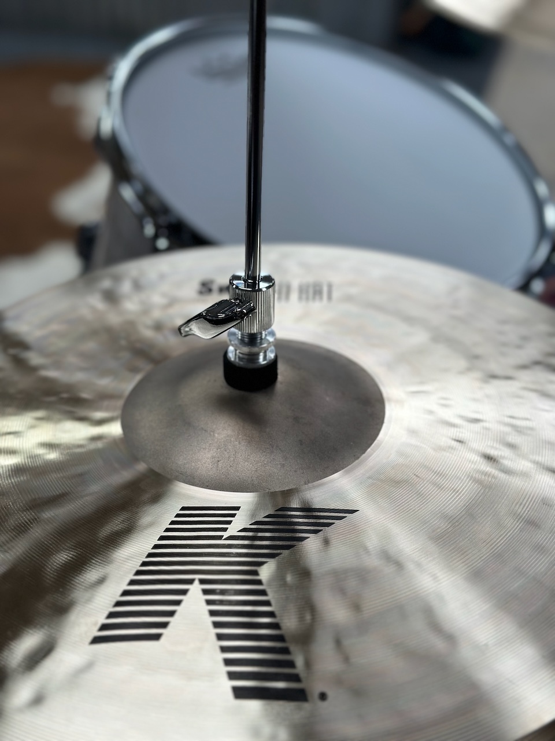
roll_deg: +0.0
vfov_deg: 39.7
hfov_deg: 30.3
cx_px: 278
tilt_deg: -34.3
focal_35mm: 48
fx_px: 1026
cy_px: 370
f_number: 1.78
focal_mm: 6.86
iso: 80
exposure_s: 1/120
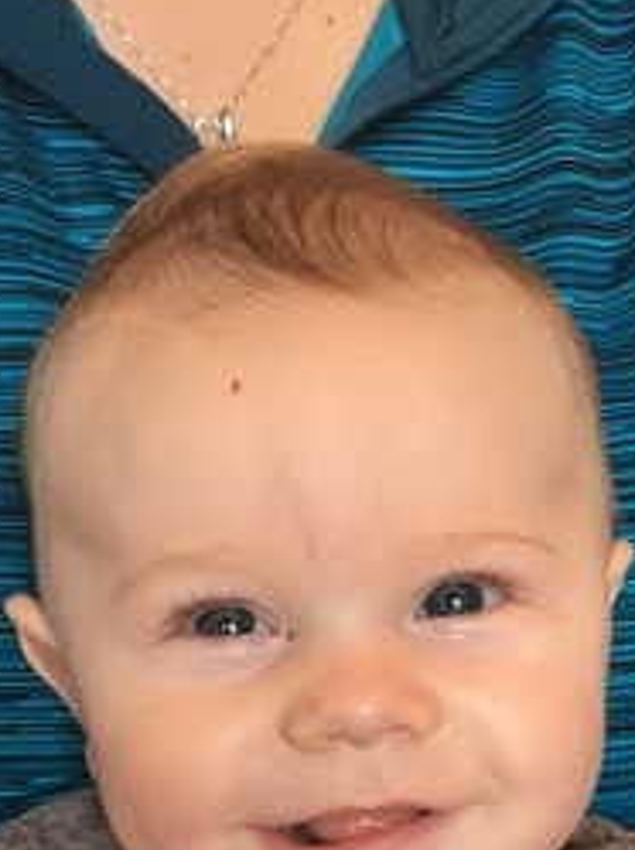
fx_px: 1717
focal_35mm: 70
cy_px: 983
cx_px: 413
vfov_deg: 25.4
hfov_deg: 20.9
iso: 32
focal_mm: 4.15
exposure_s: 1/15
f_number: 2.2
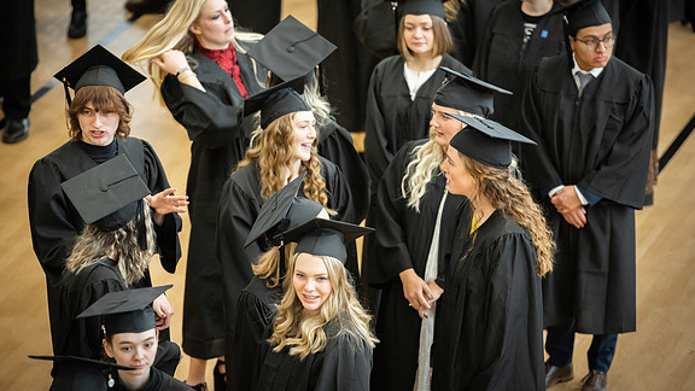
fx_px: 4165
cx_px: 321
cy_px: 188
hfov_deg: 9.5
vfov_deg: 5.4
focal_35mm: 226
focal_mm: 200
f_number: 2.8
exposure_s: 1/160
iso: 1600
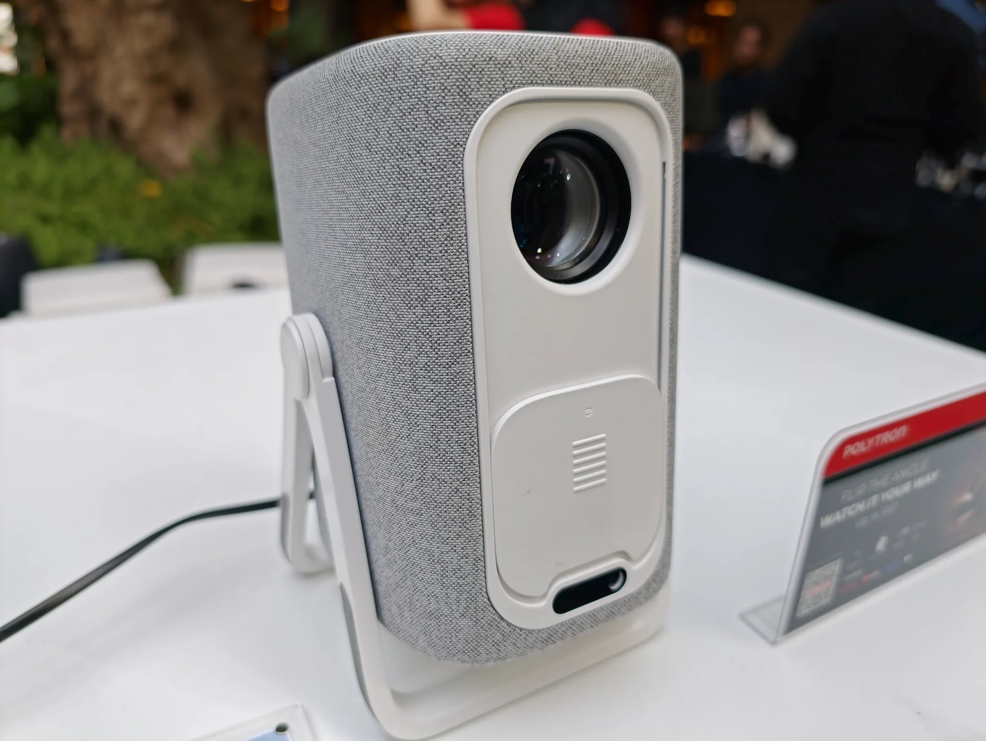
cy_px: 370
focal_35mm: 23
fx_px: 655
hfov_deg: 73.9
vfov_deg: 58.9
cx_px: 493
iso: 125
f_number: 1.5
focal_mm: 7.73
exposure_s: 1/161
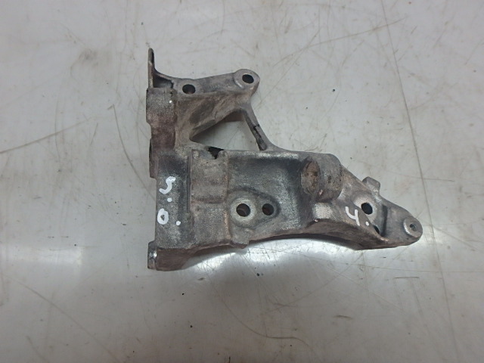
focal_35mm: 21
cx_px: 242
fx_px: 294
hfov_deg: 79.0
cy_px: 182
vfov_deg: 63.4
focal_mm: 3.7
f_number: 3.5
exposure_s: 1/60
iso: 200
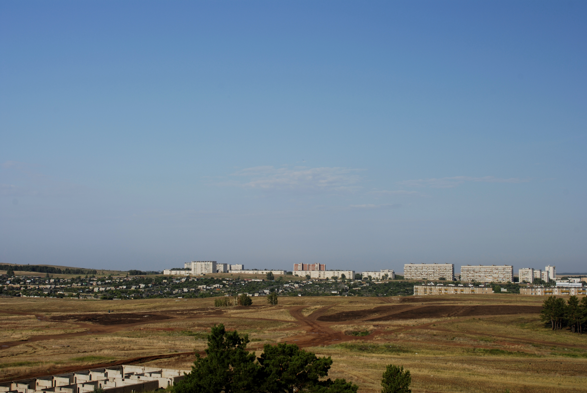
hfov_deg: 38.8
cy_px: 196
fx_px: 833
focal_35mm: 51
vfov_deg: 26.6
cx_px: 294
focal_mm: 34
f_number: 11
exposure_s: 1/80
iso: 100
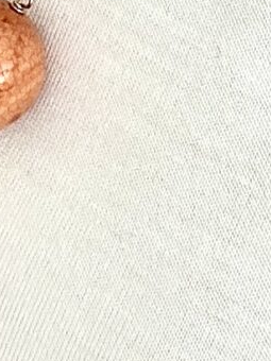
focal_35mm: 226
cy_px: -254
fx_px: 2359
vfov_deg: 8.5
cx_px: 4
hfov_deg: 6.6
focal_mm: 2.69
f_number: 1.9
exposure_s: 1/121
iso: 32
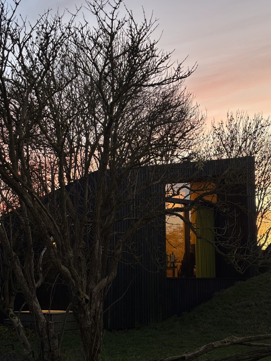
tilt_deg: +7.9
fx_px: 595
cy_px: 194
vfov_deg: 33.8
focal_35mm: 57
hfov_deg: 25.7
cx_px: 132
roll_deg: +0.0
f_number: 1.6
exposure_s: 1/60
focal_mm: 5.96
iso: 80
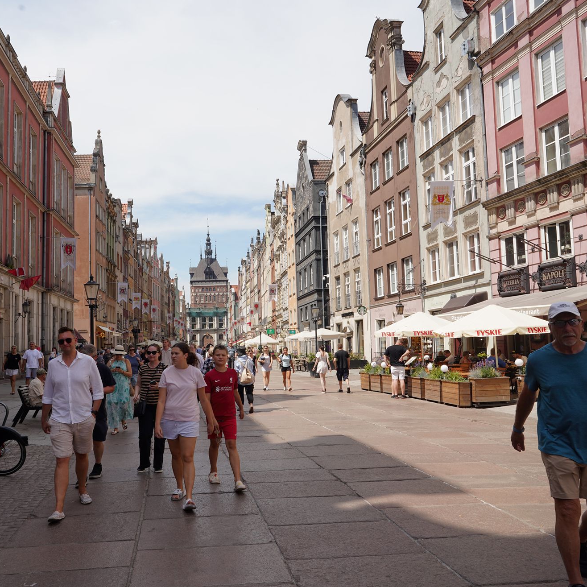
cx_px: 220
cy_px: 294
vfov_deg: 52.5
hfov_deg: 52.0
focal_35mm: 31
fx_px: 595
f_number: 13
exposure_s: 1/100
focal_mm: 24
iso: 100
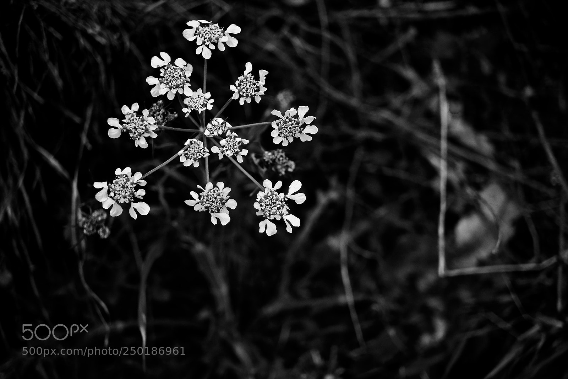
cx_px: 284
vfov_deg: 32.6
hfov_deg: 47.4
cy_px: 190
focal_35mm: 41
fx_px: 647
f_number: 2.8
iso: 1000
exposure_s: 1/800
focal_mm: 27
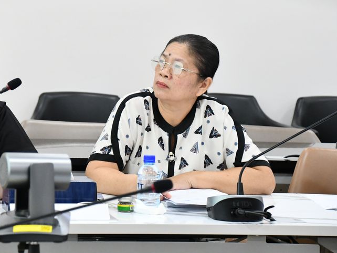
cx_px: 80
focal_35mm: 161
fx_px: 1568
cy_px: 78
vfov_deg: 9.2
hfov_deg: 12.2
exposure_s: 1/100
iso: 3200
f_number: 5
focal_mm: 70
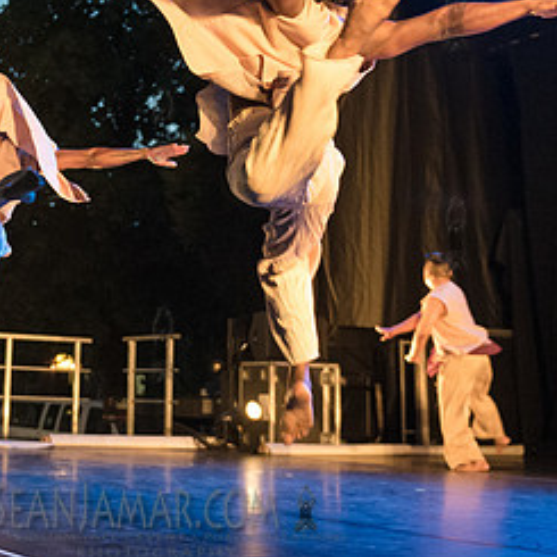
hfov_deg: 23.2
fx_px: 1329
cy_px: 180
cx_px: 74
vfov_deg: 23.6
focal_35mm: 73
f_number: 2.8
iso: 5000
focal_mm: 32
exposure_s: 1/250
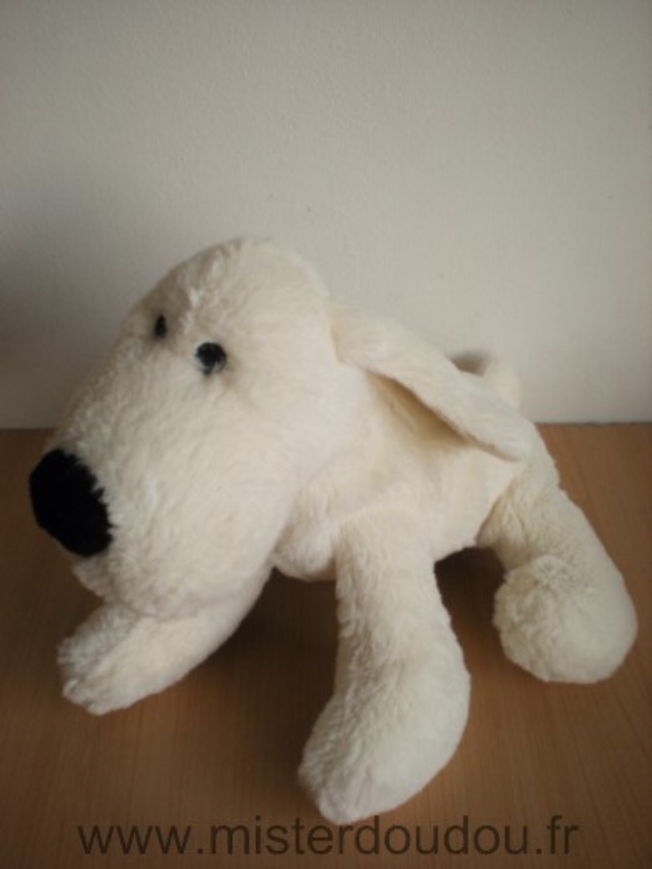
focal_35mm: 38
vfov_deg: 49.0
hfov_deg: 37.7
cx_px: 326
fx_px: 954
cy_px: 434
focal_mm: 6.3
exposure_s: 1/59.8
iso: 160
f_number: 3.1
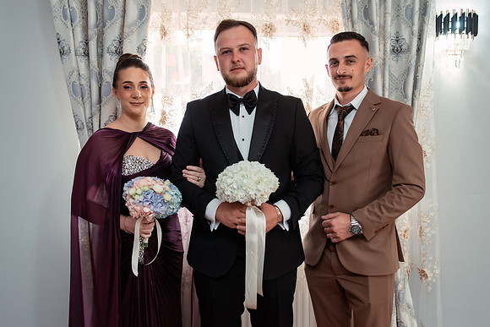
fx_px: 504
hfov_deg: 51.8
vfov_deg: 35.9
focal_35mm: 37
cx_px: 235
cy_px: 167
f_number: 2.8
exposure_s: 1/250
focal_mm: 35
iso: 500
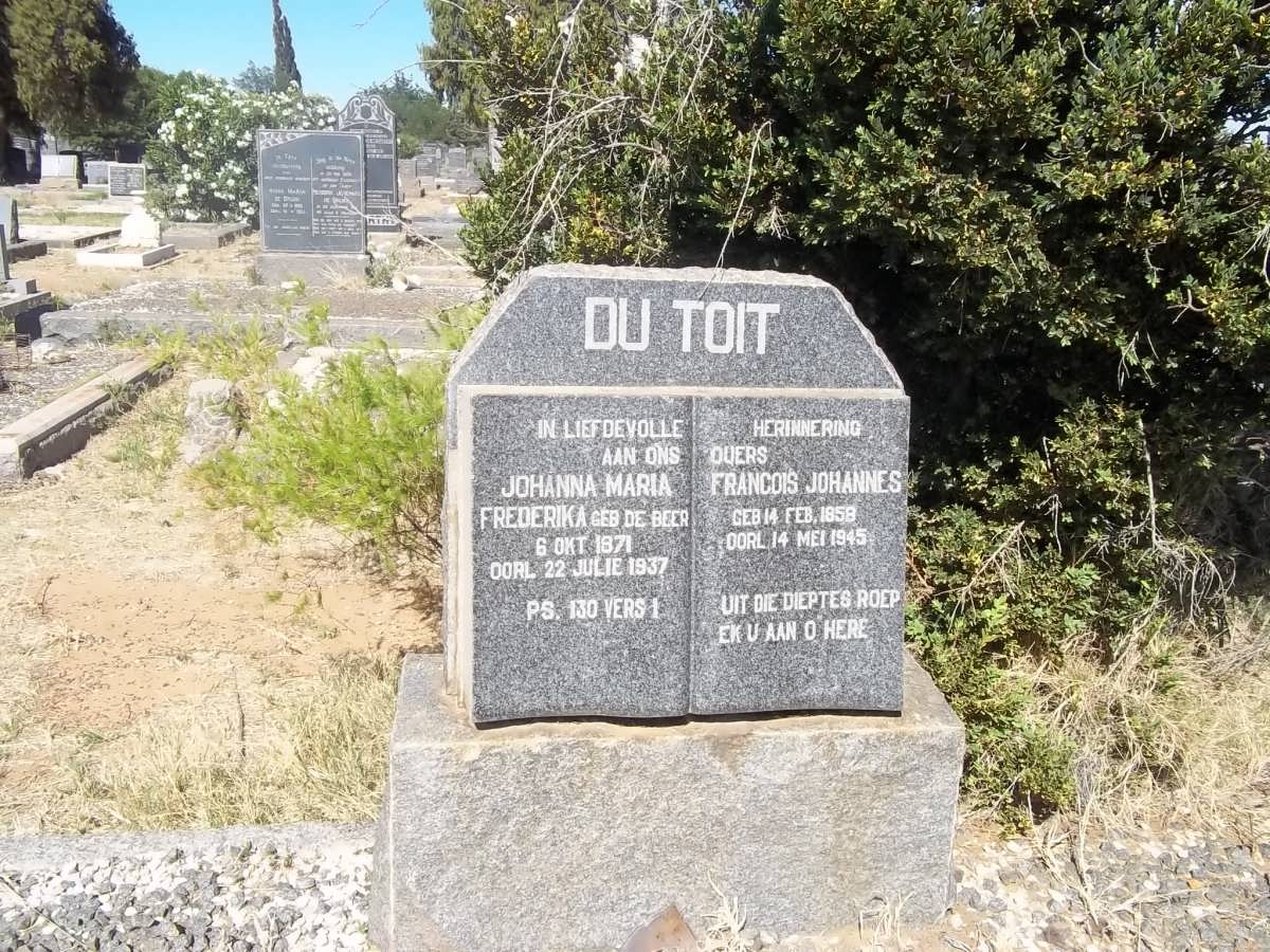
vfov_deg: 44.2
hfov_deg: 56.8
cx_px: 635
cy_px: 476
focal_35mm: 32
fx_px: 1174
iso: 80
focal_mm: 5.7
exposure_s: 1/320
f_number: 5.5
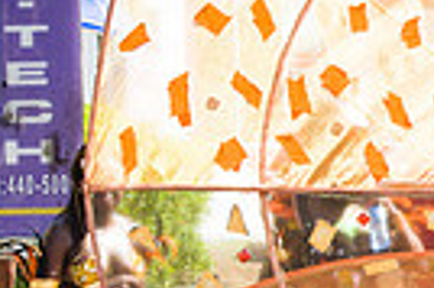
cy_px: 307
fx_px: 3648
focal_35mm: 303
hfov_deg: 6.7
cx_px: 738
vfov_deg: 4.5
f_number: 8
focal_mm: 70
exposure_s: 1/200
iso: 100
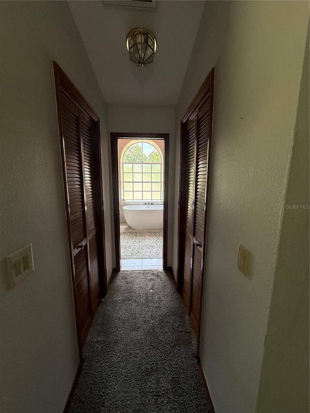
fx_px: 167
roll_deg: -0.6
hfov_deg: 85.7
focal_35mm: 14
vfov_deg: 102.1
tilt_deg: -9.3
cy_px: 206
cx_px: 155
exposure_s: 1/99
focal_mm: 2.22
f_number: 2.2
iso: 125
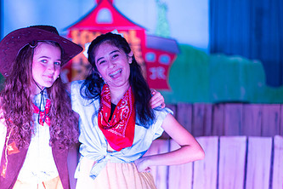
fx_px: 684
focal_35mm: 87
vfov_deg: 15.6
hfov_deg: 23.2
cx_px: 86
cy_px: 151
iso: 500
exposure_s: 1/100
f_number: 1.8
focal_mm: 50
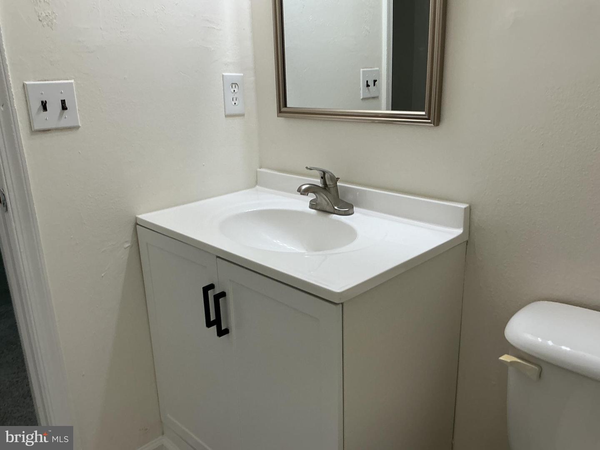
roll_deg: +2.2
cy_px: 225
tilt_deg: -17.5
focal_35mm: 29
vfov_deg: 48.2
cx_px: 300
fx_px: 503
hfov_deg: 61.7
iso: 40
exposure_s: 1/60
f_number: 1.8
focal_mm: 3
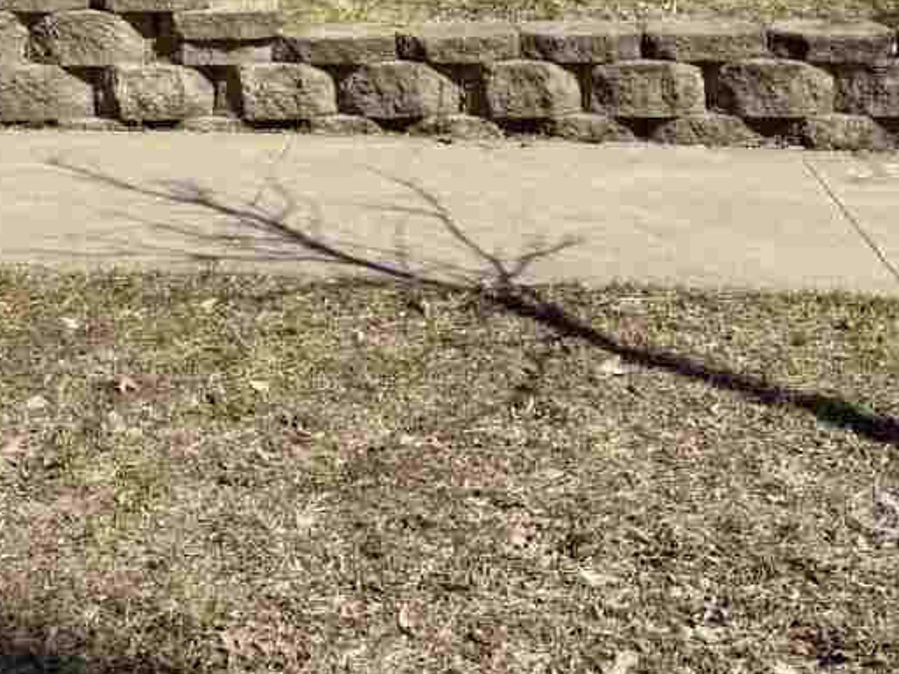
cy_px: -104
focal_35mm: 60
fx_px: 1558
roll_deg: +1.0
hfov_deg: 32.2
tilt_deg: -0.4
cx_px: 451
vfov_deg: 22.7
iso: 80
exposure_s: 1/5714
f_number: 1.78
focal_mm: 6.76
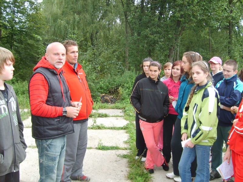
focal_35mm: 35
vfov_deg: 40.7
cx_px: 122
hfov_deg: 52.6
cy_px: 91
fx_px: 246
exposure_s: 1/60
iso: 50
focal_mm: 5.8
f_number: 2.8
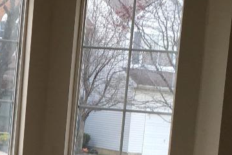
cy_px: 159
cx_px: -19
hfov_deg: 16.5
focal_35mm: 121
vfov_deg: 11.2
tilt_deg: -1.8
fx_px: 779
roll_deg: -5.5
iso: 25
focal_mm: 4.15
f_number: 2.2
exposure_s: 1/60
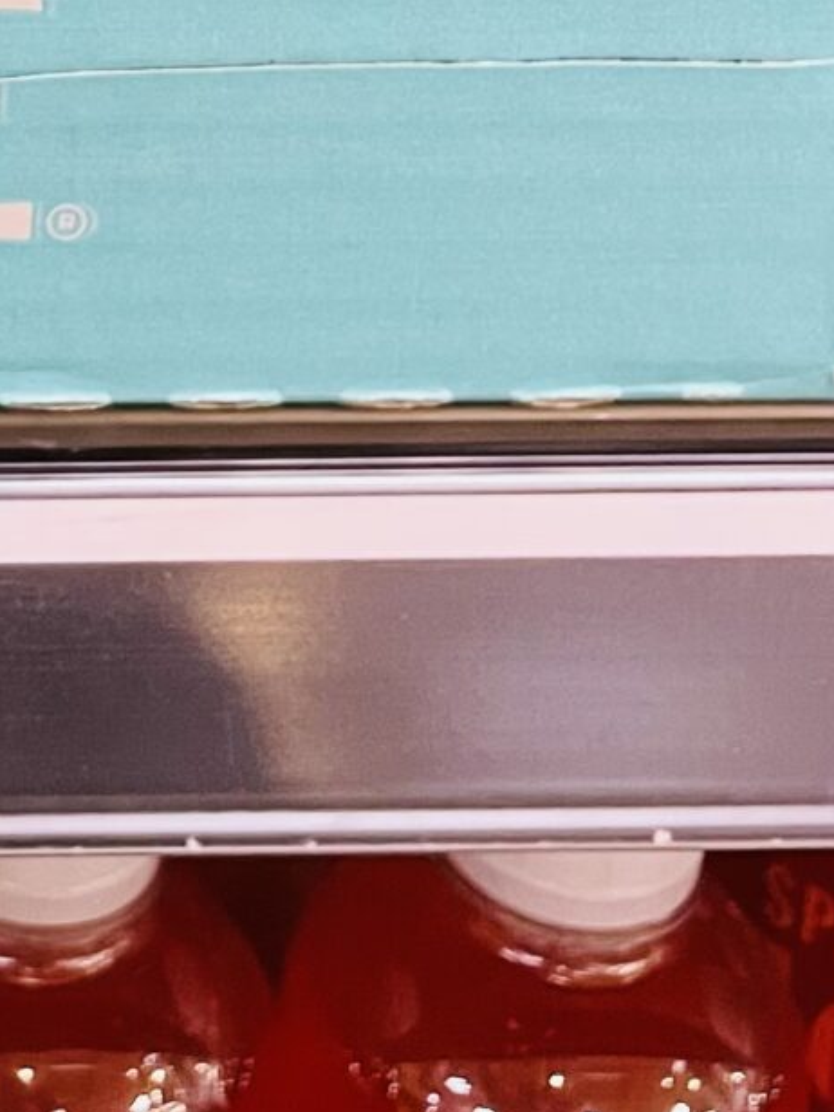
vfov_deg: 16.2
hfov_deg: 12.7
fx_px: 3469
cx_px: -581
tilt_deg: -20.3
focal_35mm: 108
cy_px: -697
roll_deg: +0.5
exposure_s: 1/60
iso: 250
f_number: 1.6
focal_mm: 4.2
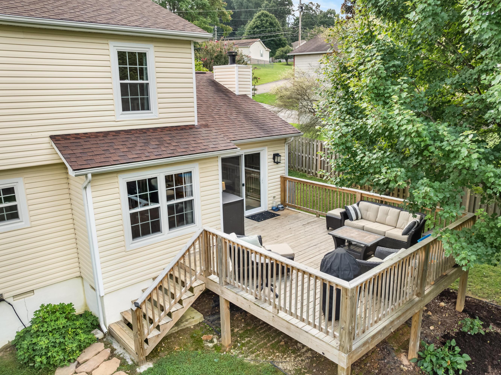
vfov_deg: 51.3
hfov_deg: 65.2
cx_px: 273
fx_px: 390
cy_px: 191
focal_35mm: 27
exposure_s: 1/15
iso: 110
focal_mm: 12.29
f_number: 2.8
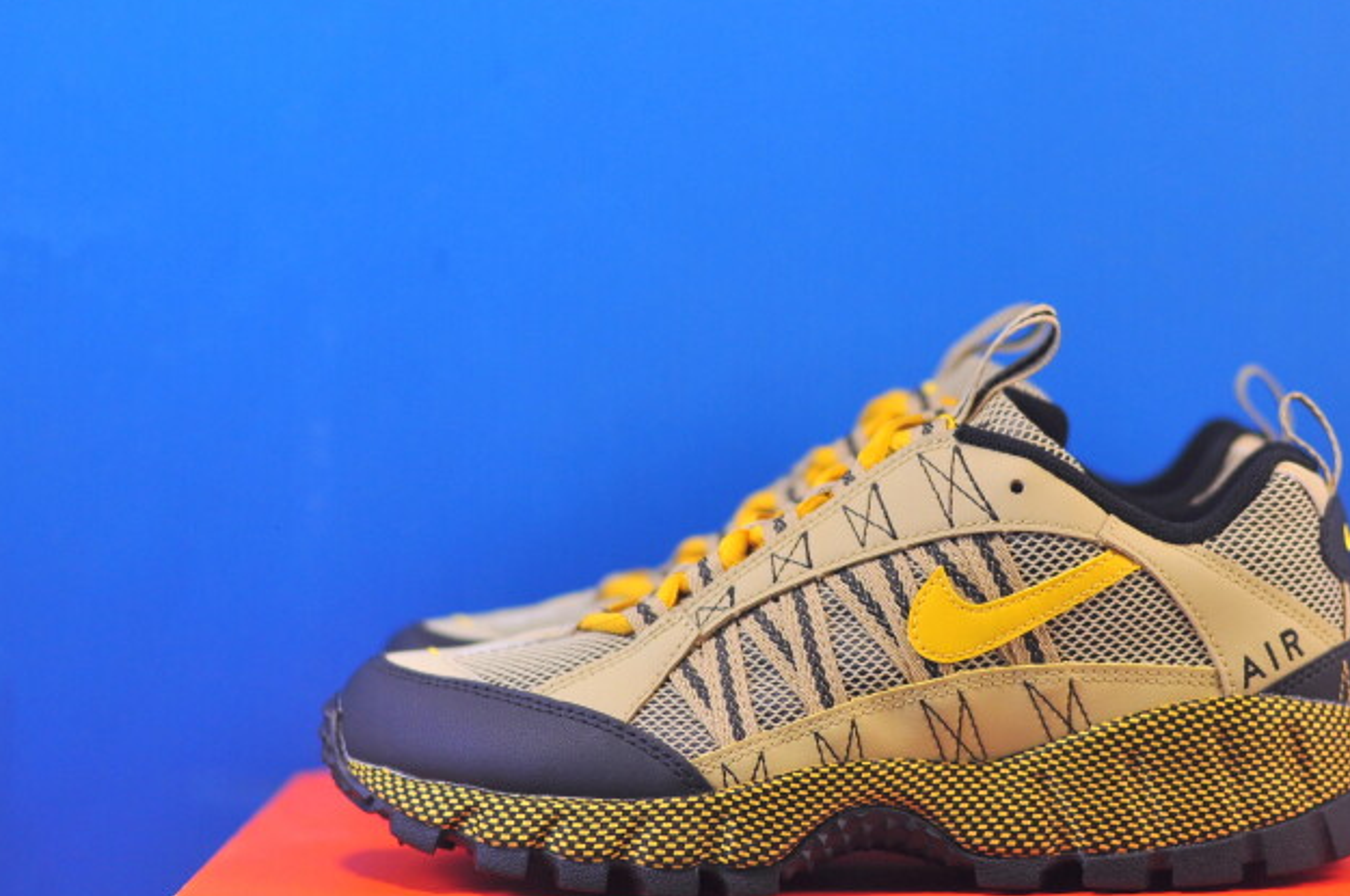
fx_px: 3595
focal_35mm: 96
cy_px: 437
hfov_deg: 21.2
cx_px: 853
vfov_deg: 14.2
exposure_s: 1/320
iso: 250
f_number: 2.2
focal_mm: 50
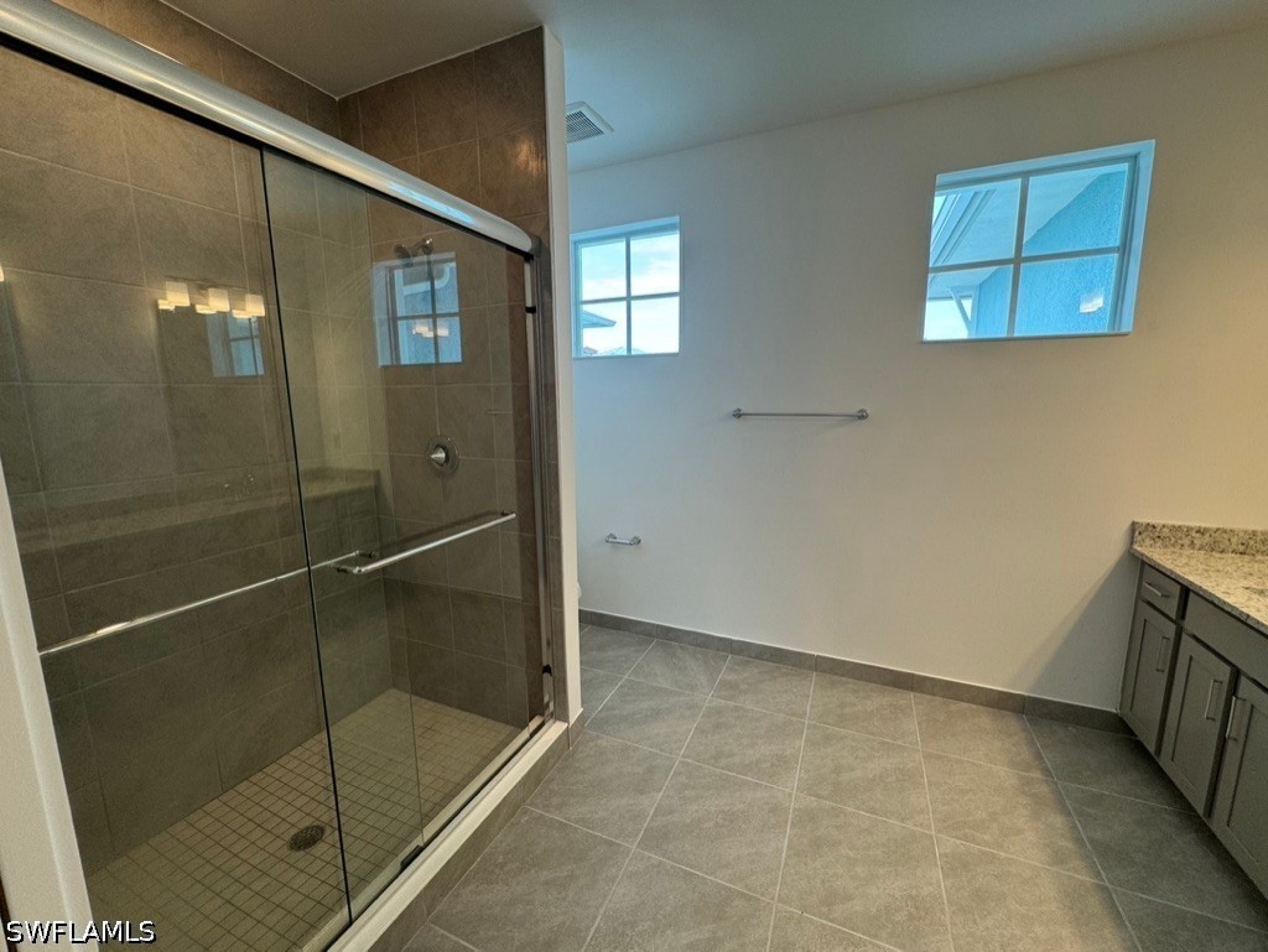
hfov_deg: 102.0
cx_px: 634
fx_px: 513
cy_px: 476
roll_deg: +0.0
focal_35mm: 14
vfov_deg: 85.7
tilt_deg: -9.8
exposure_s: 1/120
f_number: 2.2
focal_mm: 2.22
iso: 100
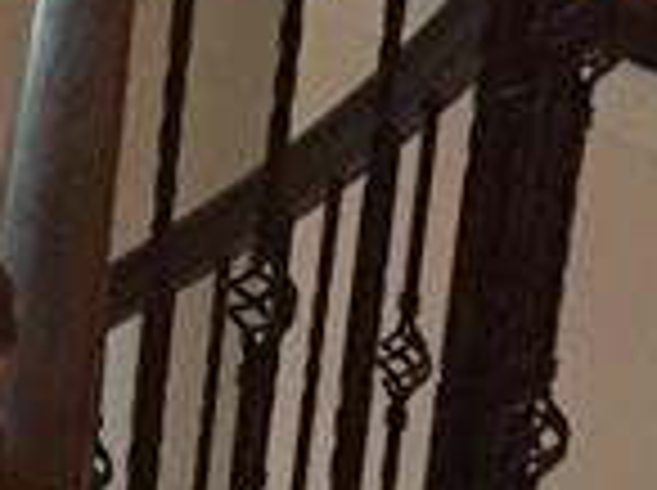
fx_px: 3865
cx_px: -882
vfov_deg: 7.2
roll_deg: -0.2
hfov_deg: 8.9
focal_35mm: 204
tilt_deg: -18.4
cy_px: -139
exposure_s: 1/30
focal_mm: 4.15
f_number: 2.2
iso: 250
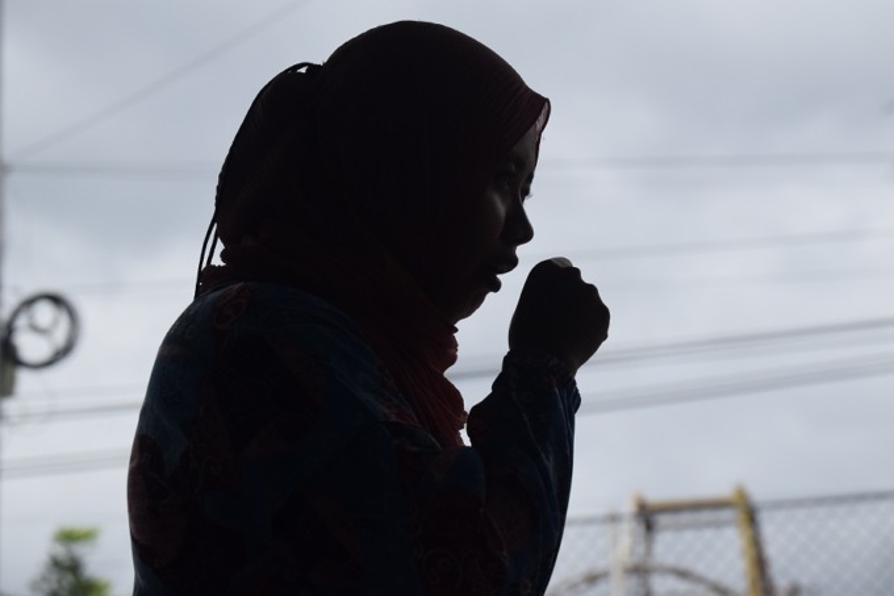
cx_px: 447
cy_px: 298
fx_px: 2793
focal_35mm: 112
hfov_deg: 18.2
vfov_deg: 12.2
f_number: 5.6
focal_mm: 75
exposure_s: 1/2500
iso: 800
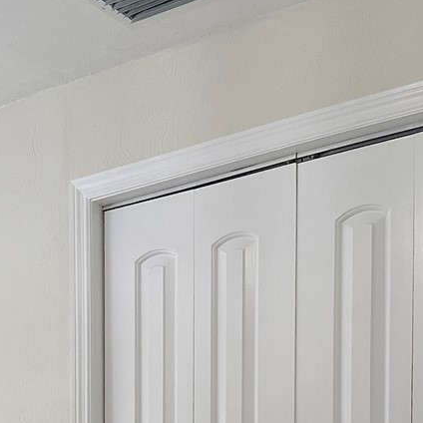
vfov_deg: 19.8
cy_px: 555
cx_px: 154
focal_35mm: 80
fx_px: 1106
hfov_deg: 21.6
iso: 200
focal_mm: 6.86
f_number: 1.78
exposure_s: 1/120
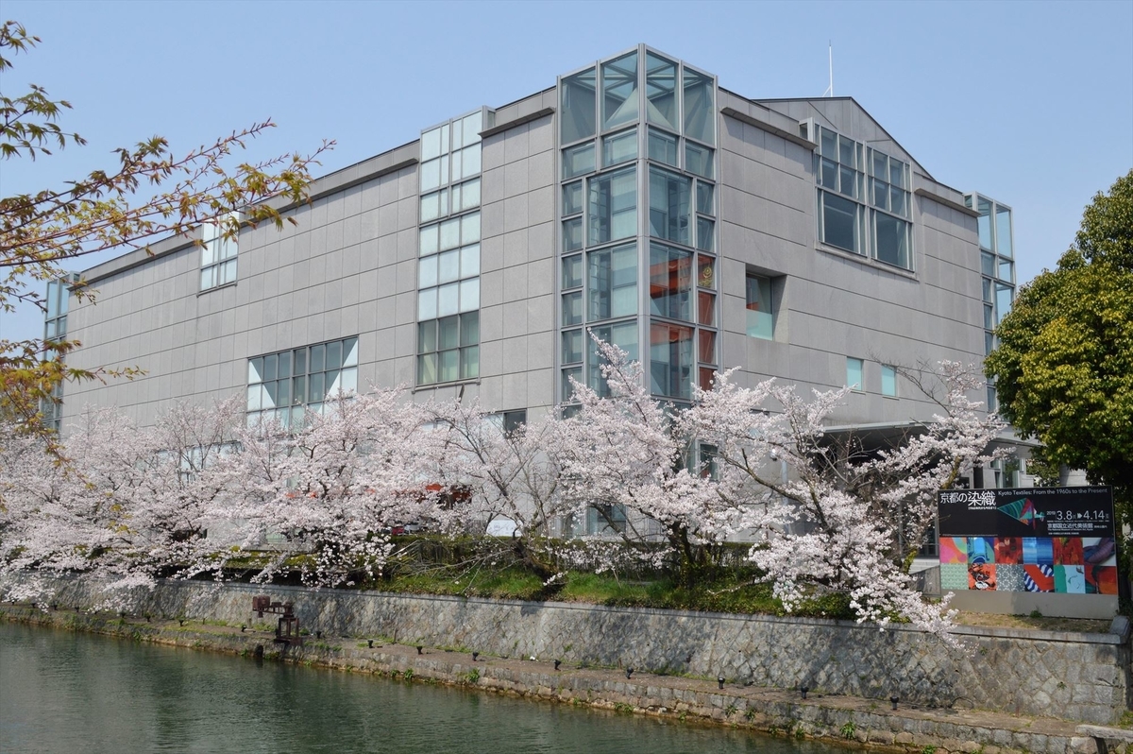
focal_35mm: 33
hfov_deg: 57.3
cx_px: 566
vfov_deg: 39.9
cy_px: 377
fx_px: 1038
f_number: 11
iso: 400
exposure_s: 1/500
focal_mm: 22
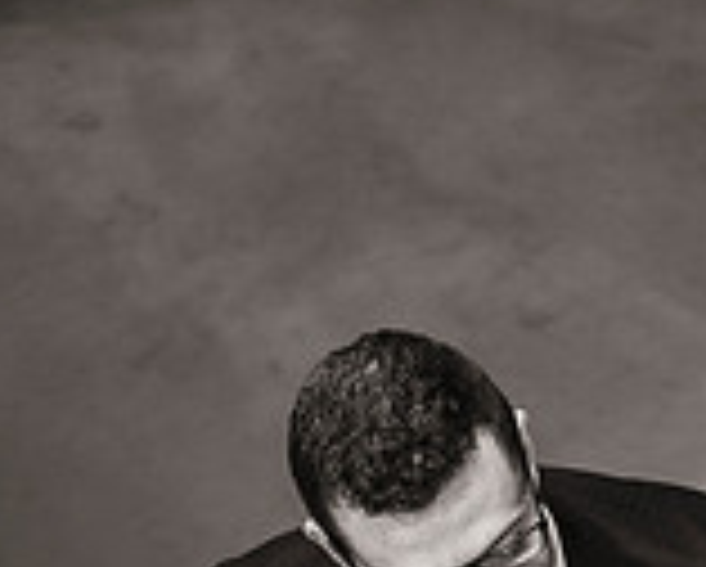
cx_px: 580
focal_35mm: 188
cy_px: 914
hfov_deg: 10.2
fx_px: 3933
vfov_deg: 8.0
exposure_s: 1/125
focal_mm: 70
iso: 1600
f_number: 2.8
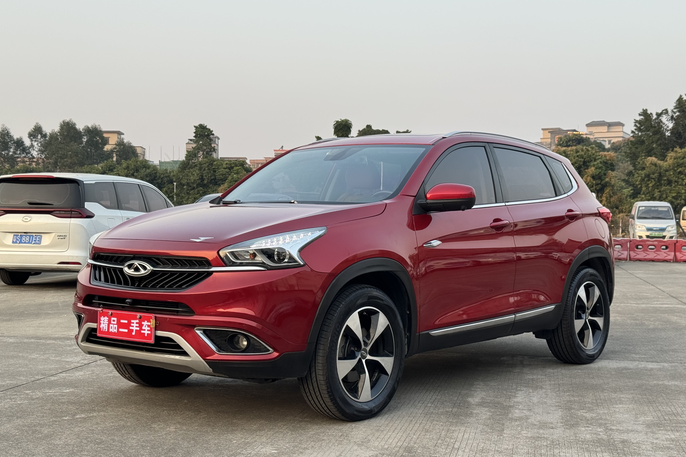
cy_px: 227
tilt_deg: +0.1
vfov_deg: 27.0
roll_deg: +0.1
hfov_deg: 39.6
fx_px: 953
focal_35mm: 50
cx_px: 343
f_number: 1.78
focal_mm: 6.86
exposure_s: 1/428
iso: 64
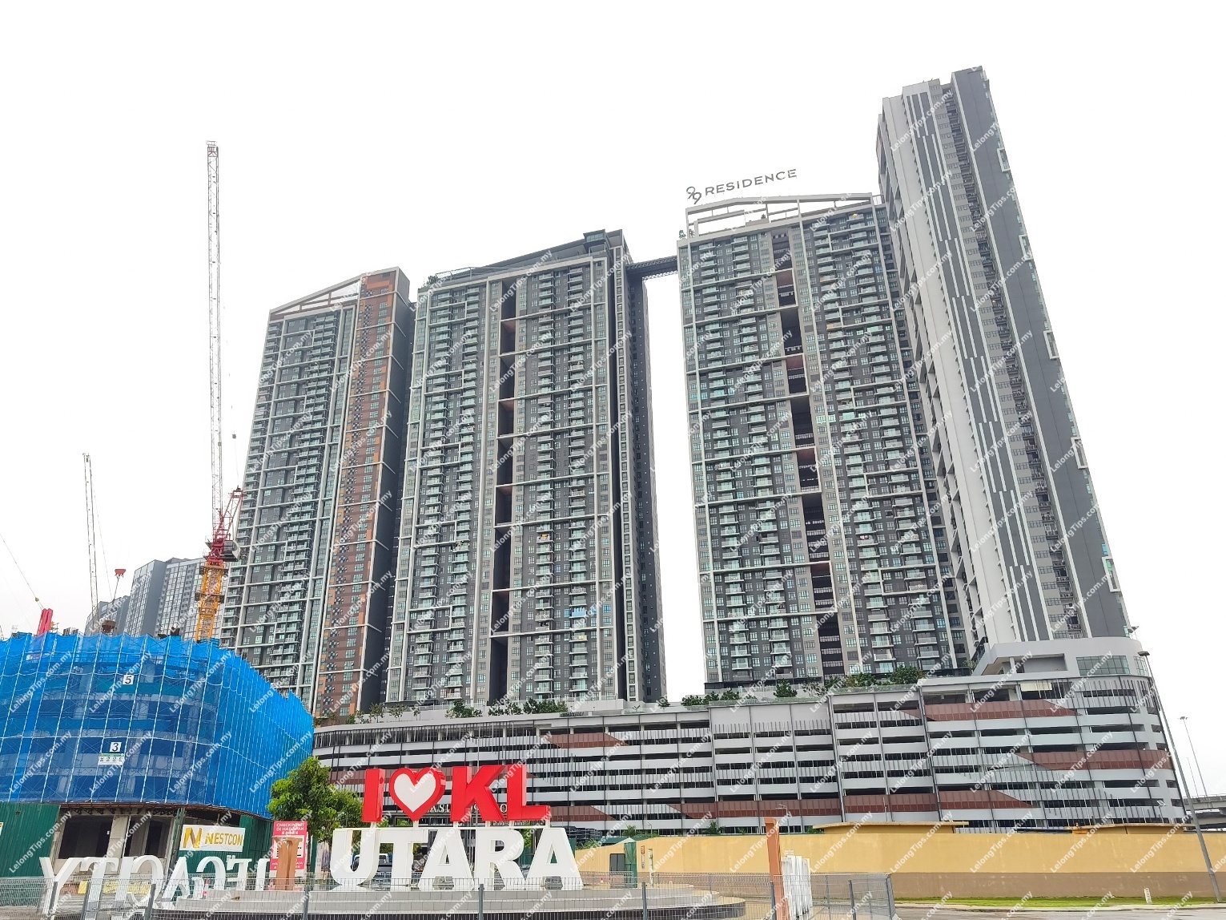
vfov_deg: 58.9
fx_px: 815
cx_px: 613
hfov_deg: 73.9
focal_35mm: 23
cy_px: 460
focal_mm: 6.06
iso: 64
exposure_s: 1/100
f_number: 1.7
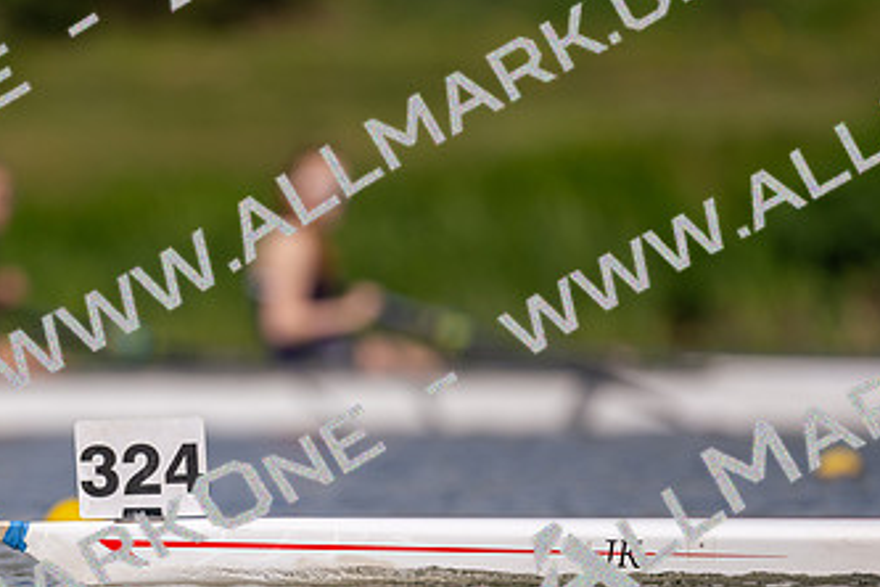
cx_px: 307
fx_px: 25518
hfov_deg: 2.0
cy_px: 398
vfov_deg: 1.3
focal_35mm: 1044
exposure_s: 1/2500
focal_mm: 600
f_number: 4
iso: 160
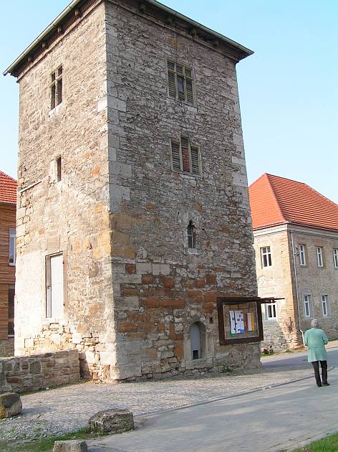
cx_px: 169
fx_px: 495
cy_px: 226
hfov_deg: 37.7
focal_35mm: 38
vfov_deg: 49.0
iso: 50
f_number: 5.6
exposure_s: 1/100
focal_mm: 6.3
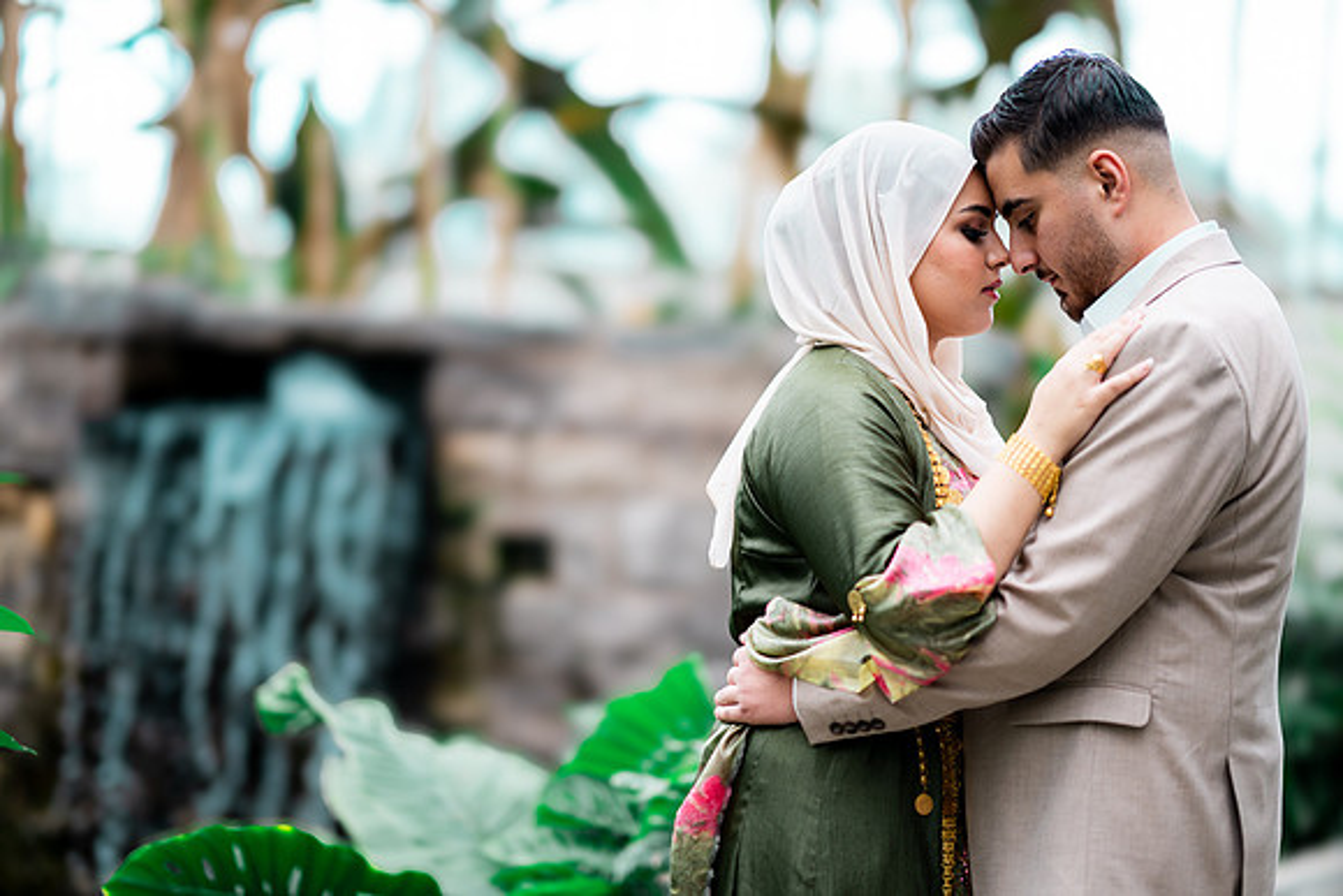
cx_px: 672
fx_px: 3172
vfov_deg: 16.1
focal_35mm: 85
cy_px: 448
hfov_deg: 23.9
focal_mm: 85
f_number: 1.4
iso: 100
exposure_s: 1/400
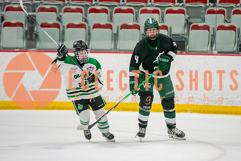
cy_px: 75
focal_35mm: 253
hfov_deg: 8.1
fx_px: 1692
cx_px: 141
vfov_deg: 5.4
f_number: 3.2
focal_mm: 200
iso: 1000
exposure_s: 1/640
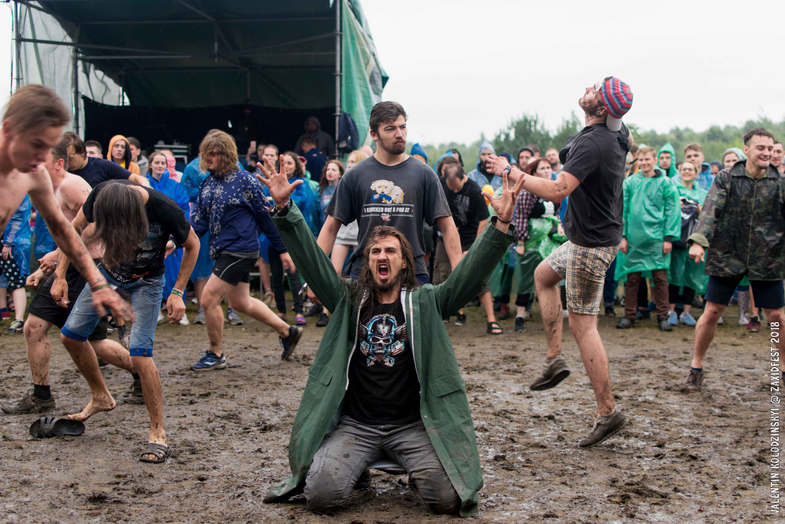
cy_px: 262
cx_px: 392
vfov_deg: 25.8
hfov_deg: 37.9
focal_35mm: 52
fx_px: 1145
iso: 200
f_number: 2.2
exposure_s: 1/200
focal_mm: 35
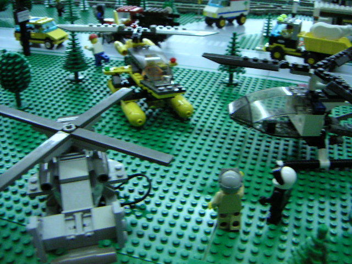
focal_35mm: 37
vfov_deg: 38.7
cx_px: 176
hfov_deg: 50.1
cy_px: 132
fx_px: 376
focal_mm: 4.8
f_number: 2.8
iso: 400
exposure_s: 1/45
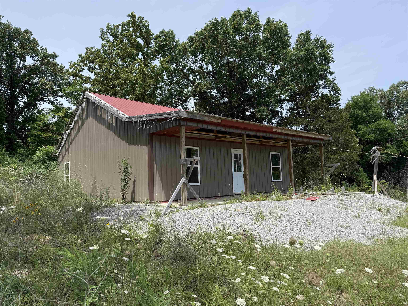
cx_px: 204
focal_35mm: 24
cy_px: 153
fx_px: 283
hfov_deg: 71.6
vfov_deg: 56.8
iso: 80
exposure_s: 1/3021
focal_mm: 6.76
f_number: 1.78
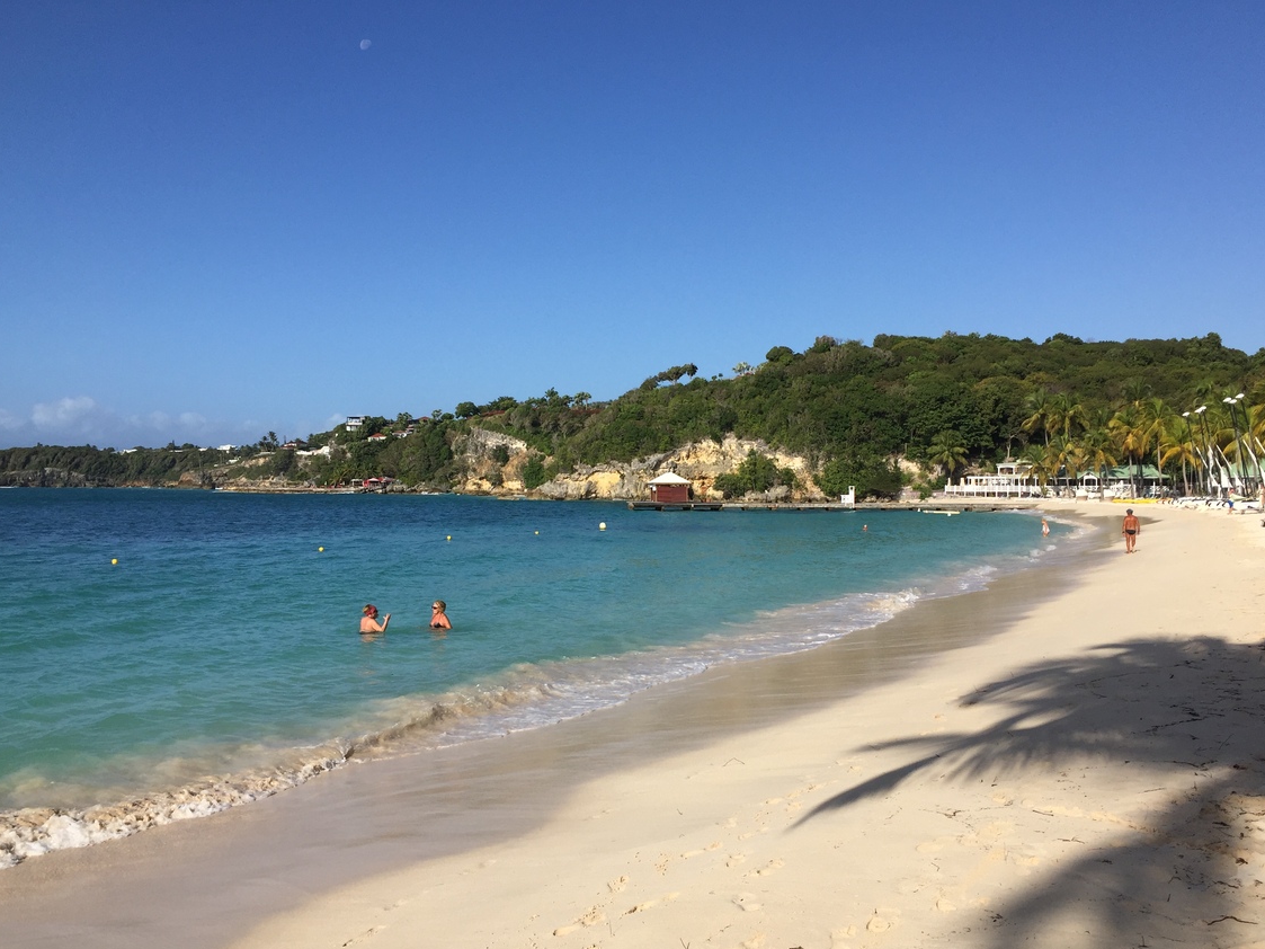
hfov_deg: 58.3
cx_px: 660
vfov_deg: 45.4
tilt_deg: -1.4
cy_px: 489
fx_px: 1133
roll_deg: -1.1
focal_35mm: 31
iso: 32
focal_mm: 4.15
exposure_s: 1/3300
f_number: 2.2
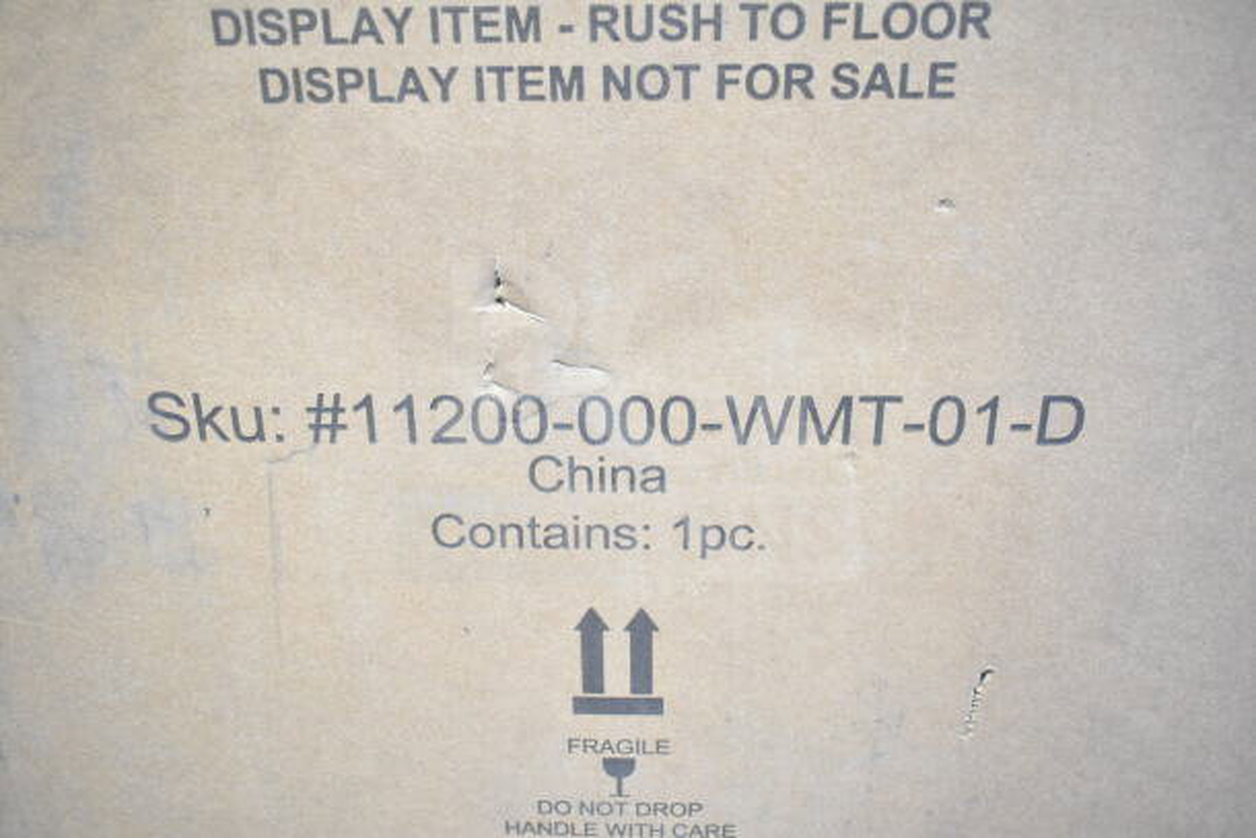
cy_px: 419
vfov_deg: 40.0
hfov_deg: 57.2
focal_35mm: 33
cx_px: 628
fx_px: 1152
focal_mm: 22
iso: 1600
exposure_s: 1/80
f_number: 4.5
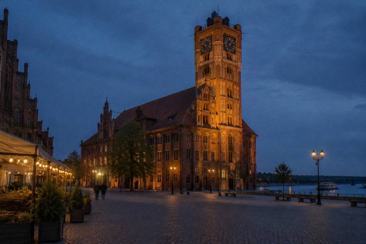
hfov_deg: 40.3
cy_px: 122
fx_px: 498
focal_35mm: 49
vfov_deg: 27.5
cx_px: 183
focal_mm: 49
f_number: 7.1
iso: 5000
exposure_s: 1/40
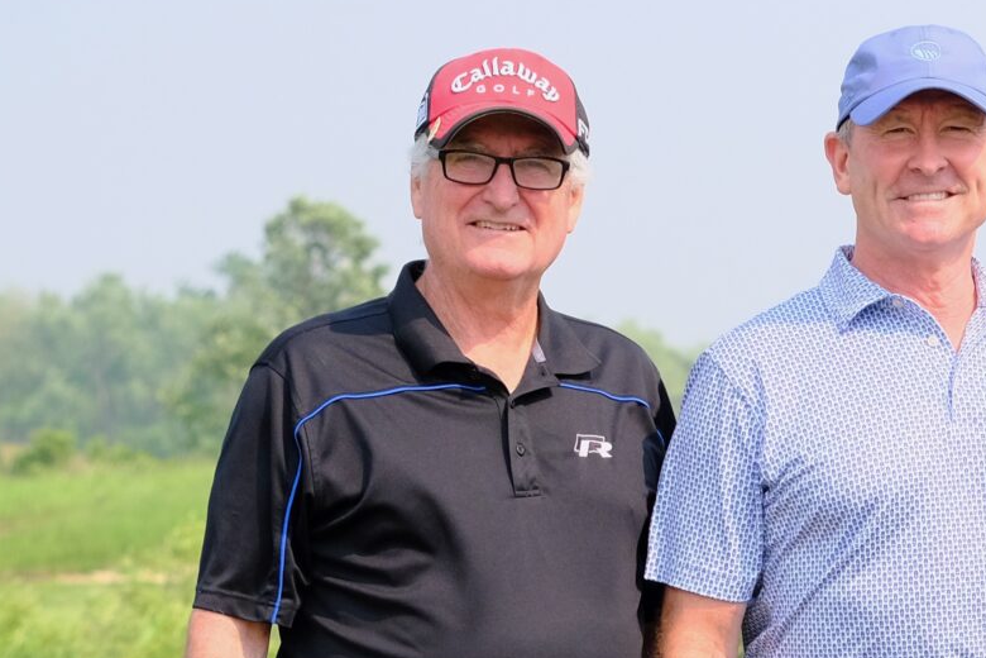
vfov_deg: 8.3
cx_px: 1143
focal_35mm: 164
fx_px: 4491
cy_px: 699
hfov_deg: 12.3
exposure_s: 1/4000
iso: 640
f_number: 2.8
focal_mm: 33
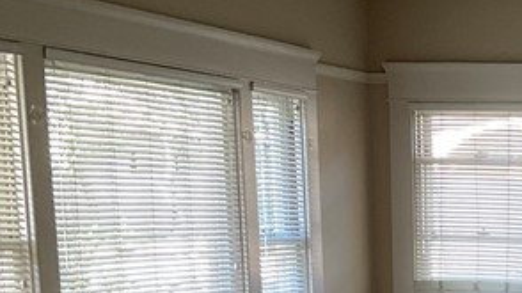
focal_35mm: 110
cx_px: 682
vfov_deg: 10.3
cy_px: 550
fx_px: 1522
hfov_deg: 18.1
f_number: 1.8
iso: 100
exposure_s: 1/60
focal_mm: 3
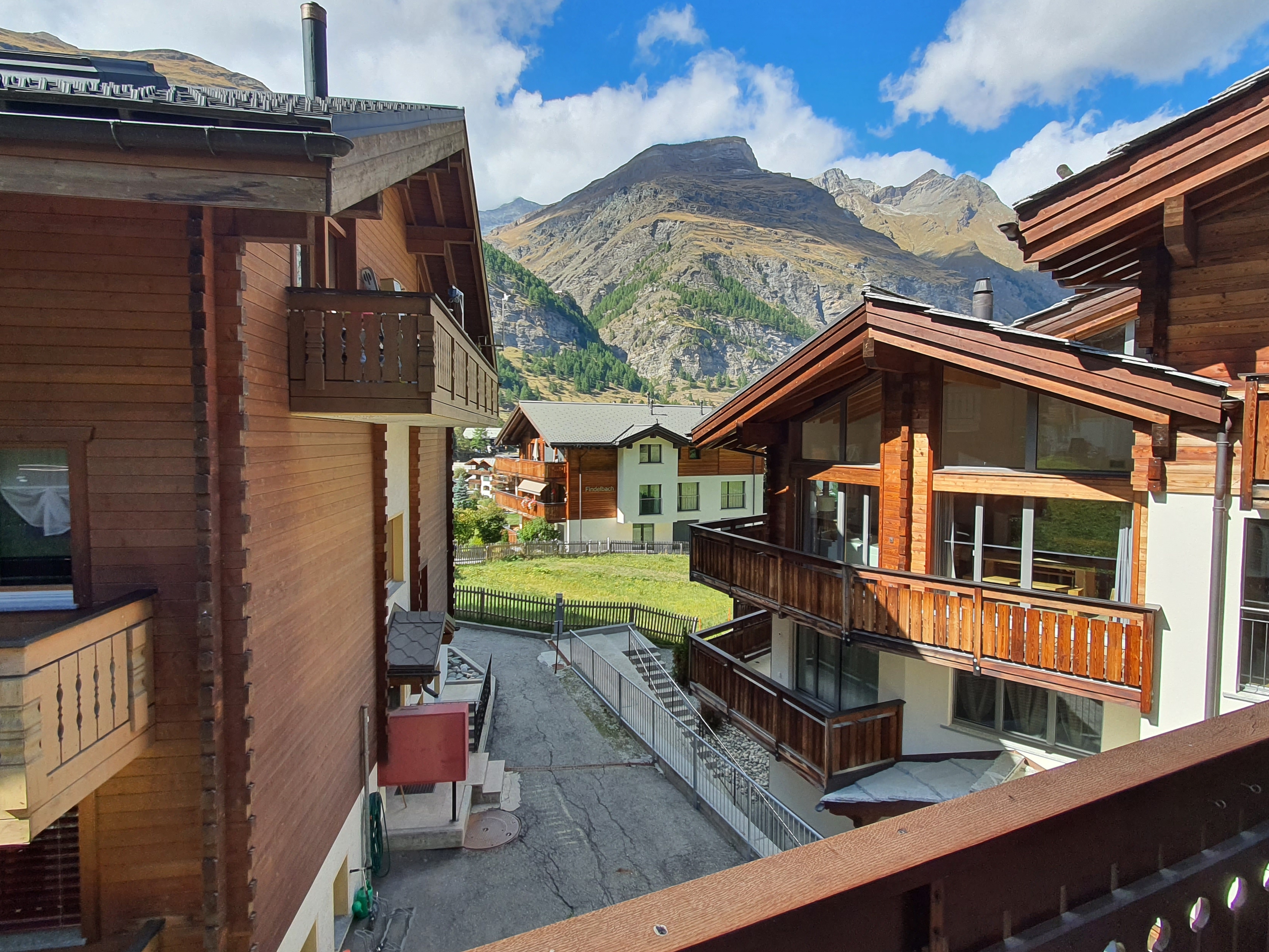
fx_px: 660
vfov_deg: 71.5
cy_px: 442
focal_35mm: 18
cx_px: 688
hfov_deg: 87.6
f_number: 2.2
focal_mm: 1.8
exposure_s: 1/495
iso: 50
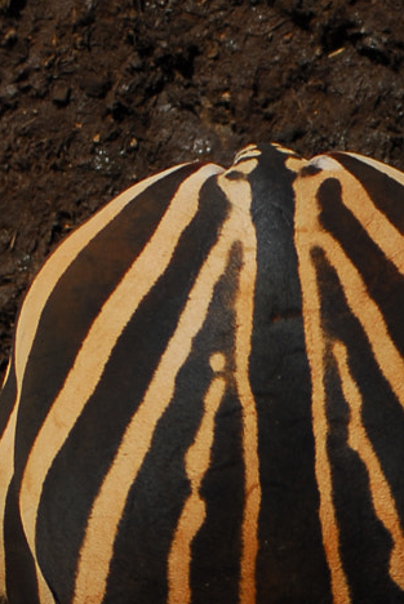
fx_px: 8599
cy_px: 1047
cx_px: 372
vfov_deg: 4.0
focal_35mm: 512
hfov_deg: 2.7
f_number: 5
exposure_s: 1/1000
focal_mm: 78
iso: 100
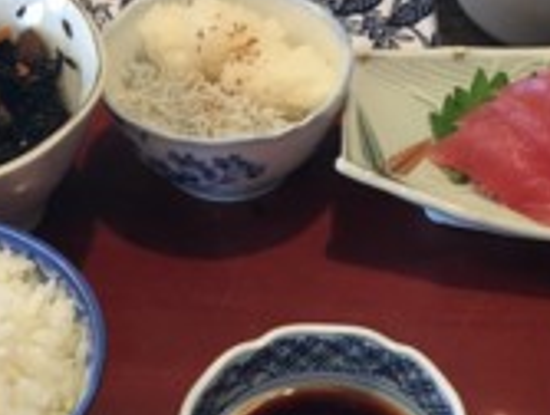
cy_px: 471
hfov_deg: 24.9
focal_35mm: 78
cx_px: 329
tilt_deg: -52.6
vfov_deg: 18.2
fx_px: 1242
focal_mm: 4.15
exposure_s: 1/15
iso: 32
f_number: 2.2
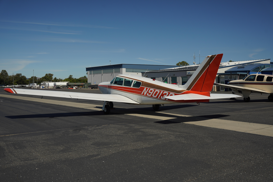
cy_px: 91
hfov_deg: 54.4
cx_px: 136
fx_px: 265
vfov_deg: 37.9
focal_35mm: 35
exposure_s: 1/3200
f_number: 6.3
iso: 200
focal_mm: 35
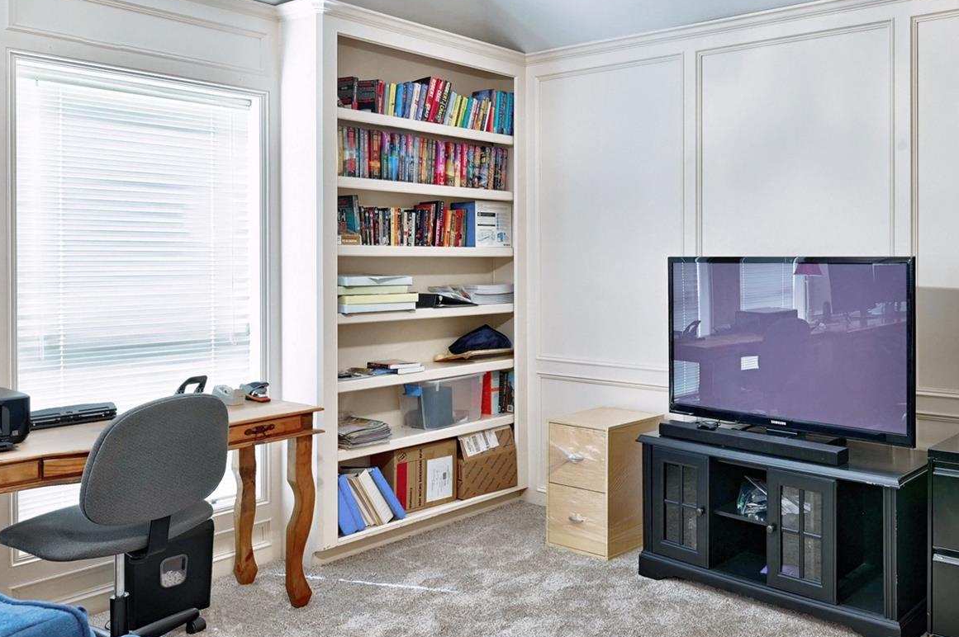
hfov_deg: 57.1
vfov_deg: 42.2
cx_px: 734
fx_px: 822
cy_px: 260
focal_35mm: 31
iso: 400
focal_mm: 17.5
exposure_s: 1/6
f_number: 8
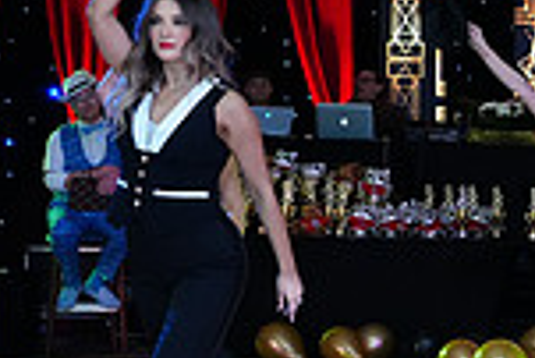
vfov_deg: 11.9
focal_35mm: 115
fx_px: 1711
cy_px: 211
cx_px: 960
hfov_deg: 15.3
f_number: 4.5
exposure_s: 1/250
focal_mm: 30
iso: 3200
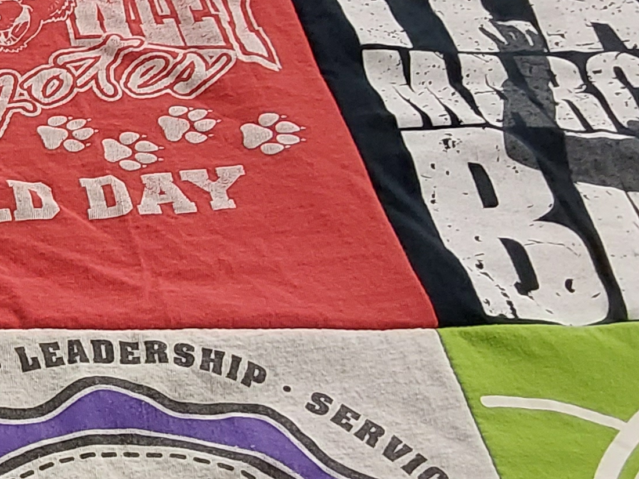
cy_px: 203
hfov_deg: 20.5
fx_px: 1532
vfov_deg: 17.8
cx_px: -295
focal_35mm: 83
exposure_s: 1/50
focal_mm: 2.91
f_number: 1.9
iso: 100
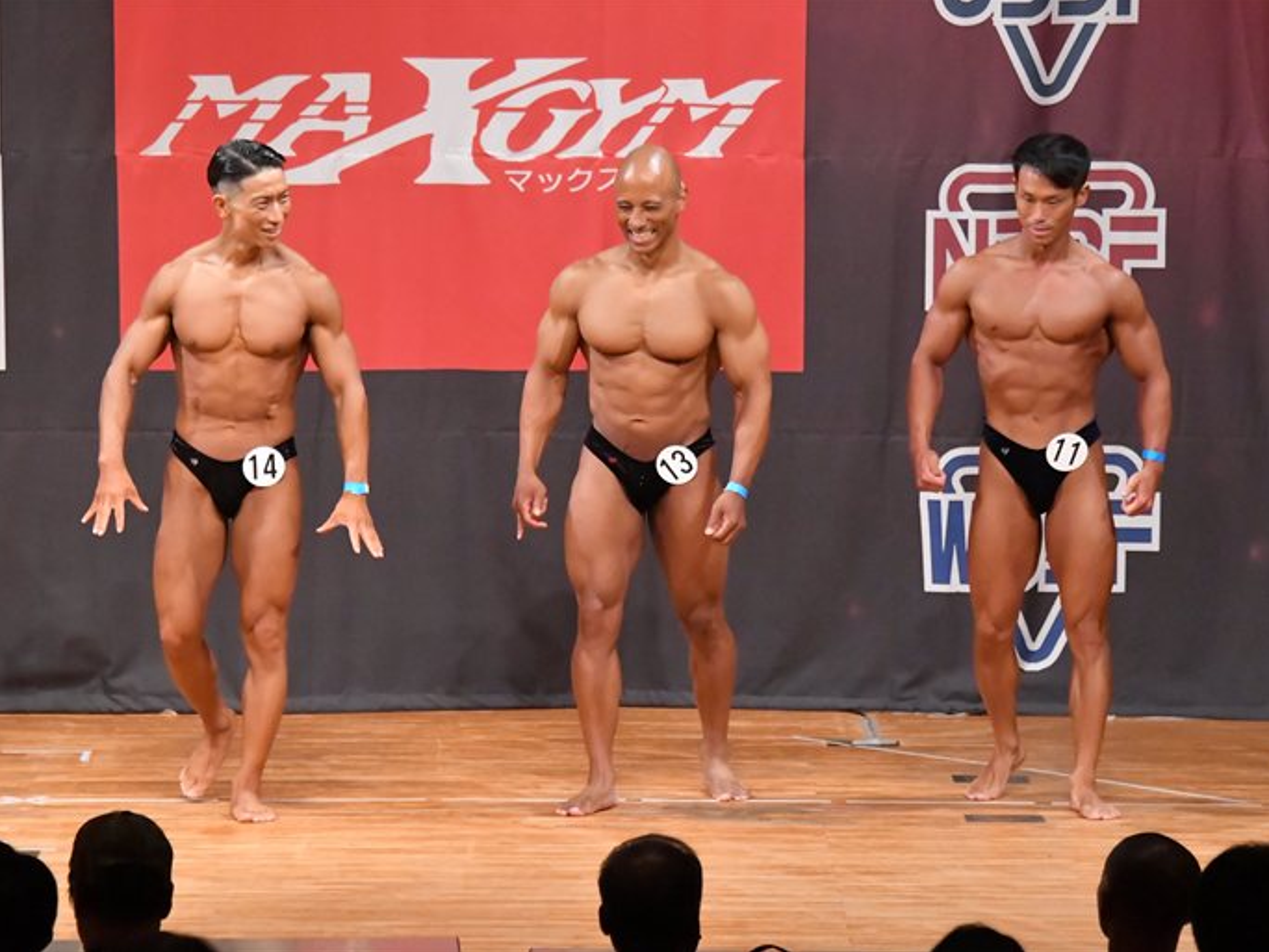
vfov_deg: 6.1
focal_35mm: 245
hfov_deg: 8.1
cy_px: 475
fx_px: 8982
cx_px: 615
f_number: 5.6
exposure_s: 1/400
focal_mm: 150
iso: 11400
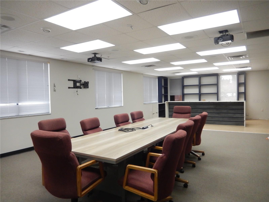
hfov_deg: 69.4
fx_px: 194
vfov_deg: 54.9
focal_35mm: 25
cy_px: 101
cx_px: 134
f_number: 3.4
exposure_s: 1/30
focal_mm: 4.5
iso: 360
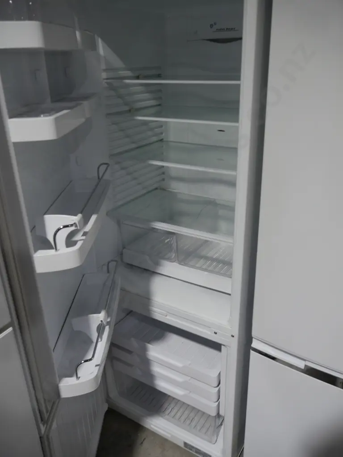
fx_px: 370
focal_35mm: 28
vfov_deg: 63.4
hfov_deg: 49.7
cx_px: 172
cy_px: 228
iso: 200
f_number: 3.5
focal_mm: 14
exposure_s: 1/80
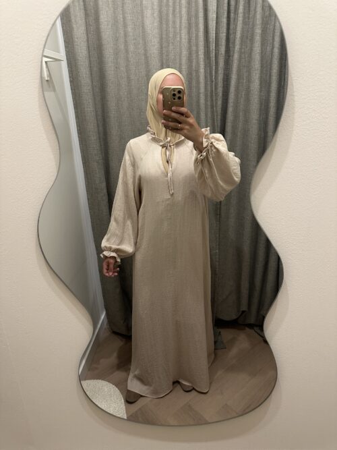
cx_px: 168
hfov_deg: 56.8
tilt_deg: -21.2
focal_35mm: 24
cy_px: 225
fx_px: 312
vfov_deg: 71.6
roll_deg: +1.0
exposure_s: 1/60
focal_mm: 6.86
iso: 400
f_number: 1.78
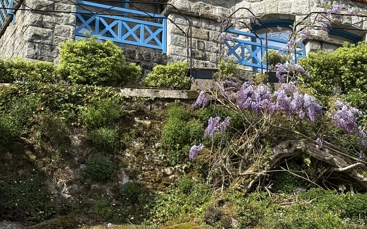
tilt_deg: +33.6
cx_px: 206
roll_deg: +0.8
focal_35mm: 106
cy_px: -86
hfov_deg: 19.6
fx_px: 1060
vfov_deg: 11.9
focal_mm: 5.96
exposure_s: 1/2451
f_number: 1.6
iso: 32
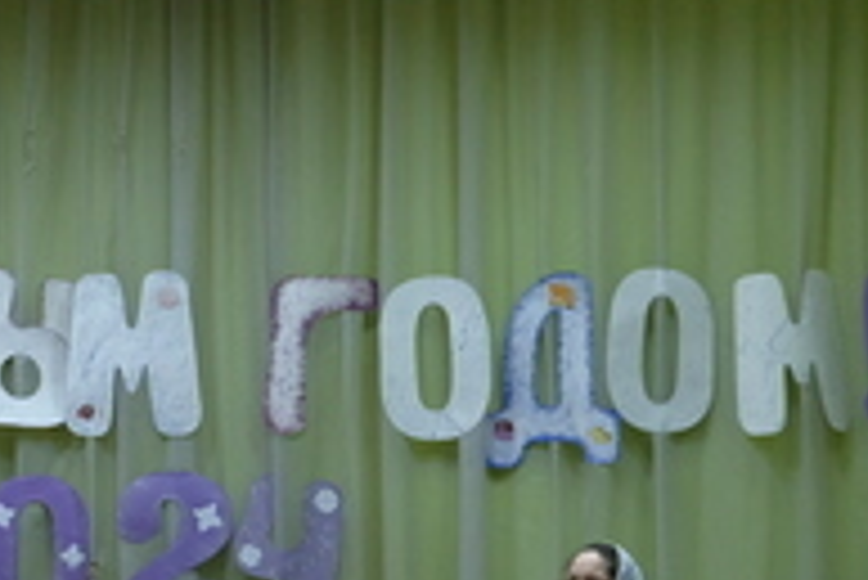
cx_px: 54
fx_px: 3354
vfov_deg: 9.9
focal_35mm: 139
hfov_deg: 14.6
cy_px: 461
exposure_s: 1/40
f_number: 3.2
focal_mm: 27.7
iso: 800
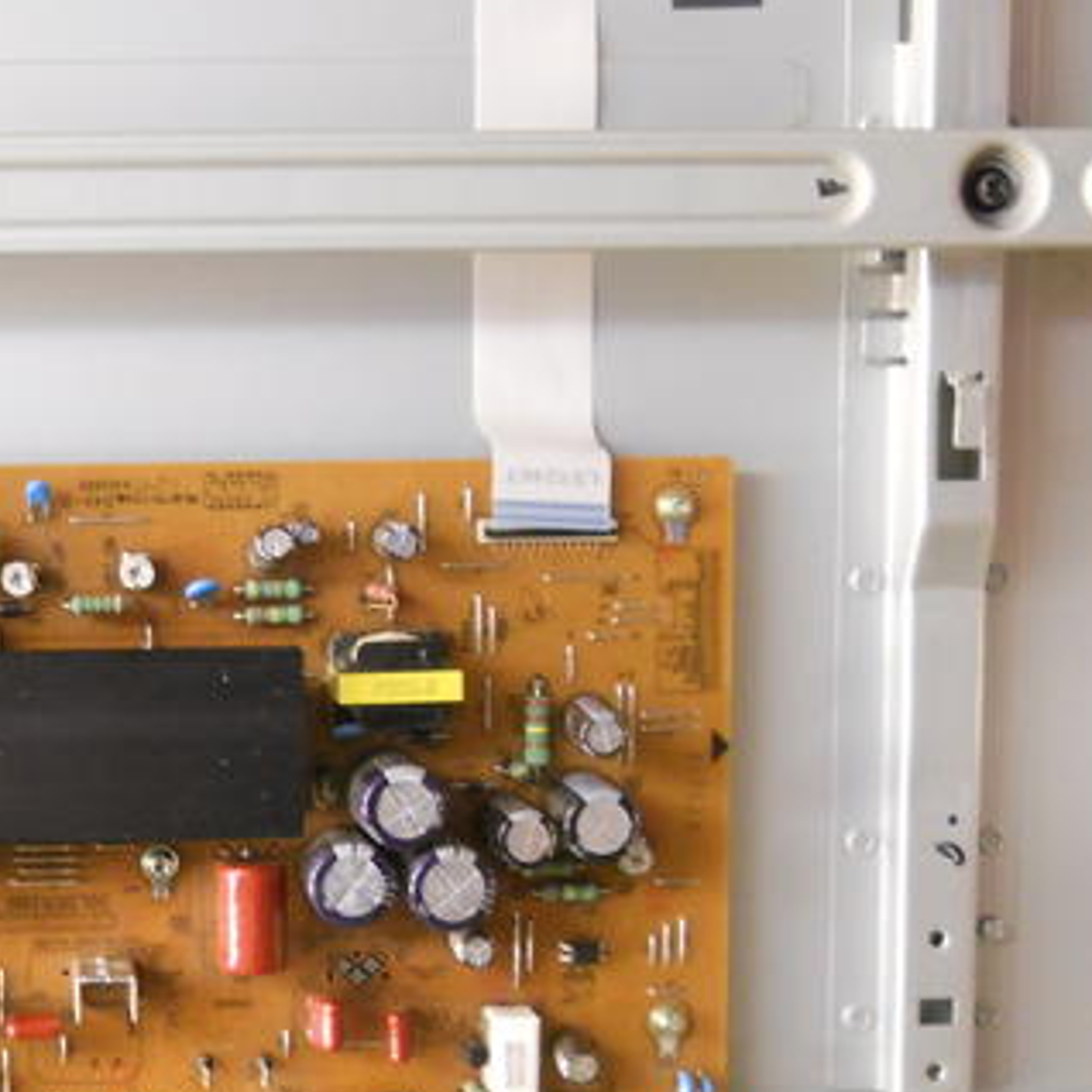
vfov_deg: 23.2
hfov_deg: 22.8
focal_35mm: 74
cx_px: 113
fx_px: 2641
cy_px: 767
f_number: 3.1
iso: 400
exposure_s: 1/25
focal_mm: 6.72
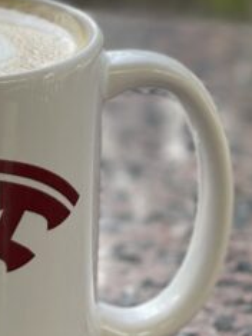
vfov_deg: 8.7
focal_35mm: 227
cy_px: 34
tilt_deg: -16.9
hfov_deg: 6.5
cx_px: -106
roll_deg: +1.8
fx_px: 2205
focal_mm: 6
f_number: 2
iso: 32
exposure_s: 1/378
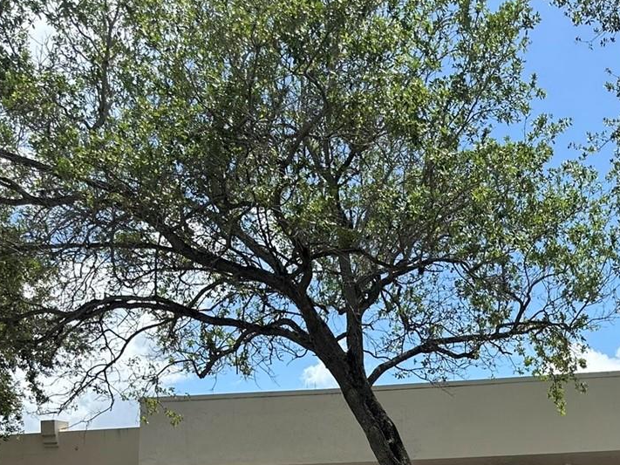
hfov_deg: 33.8
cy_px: 521
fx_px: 967
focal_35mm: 54
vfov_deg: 25.0
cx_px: 547
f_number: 1.78
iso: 80
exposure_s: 1/3472
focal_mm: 6.86
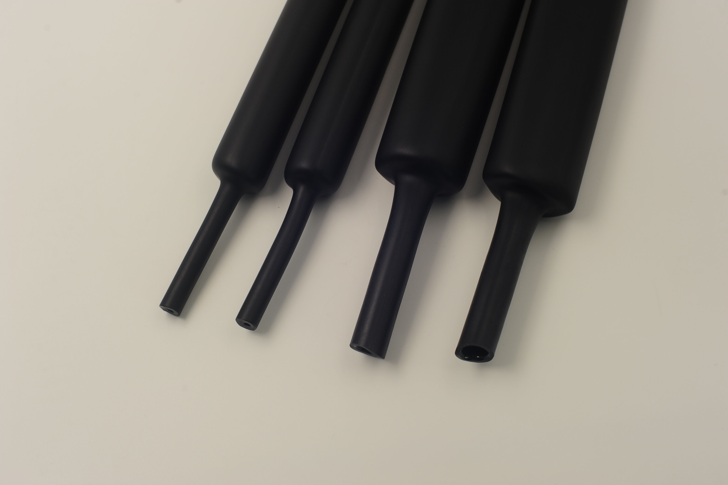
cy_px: 242
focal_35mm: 50
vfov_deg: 27.0
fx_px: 1010
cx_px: 364
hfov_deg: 39.6
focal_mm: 50
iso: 250
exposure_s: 1/100
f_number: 8
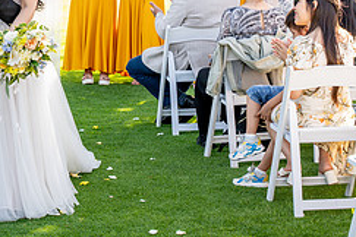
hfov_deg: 16.0
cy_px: -4
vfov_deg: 10.9
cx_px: -44
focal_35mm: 124
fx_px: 1226
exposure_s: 1/400
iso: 500
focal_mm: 35
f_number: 4
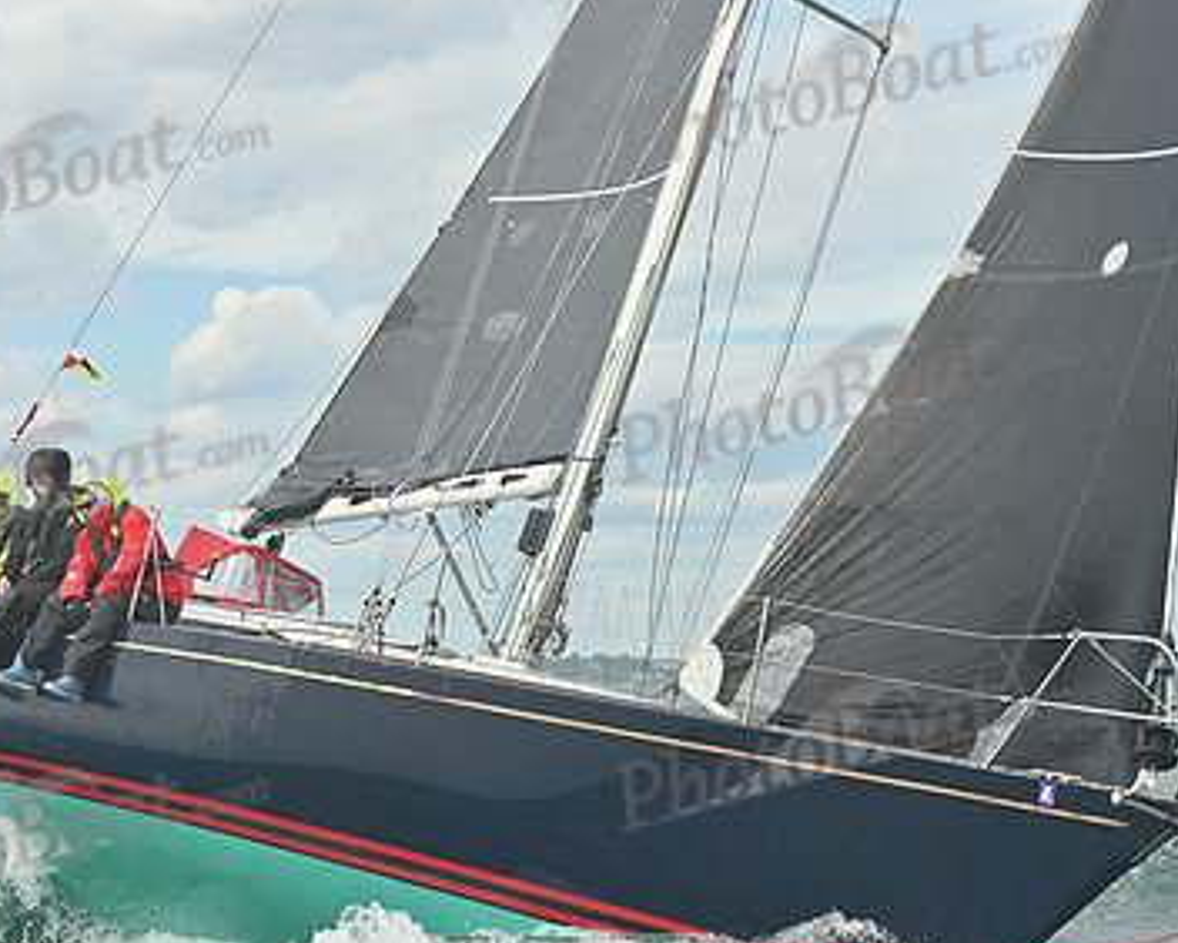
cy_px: 617
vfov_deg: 13.3
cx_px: 445
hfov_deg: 16.5
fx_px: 4046
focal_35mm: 116
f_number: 8
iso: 320
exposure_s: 1/1250
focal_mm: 75
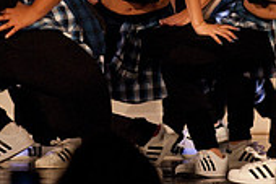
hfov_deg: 3.0
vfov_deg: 2.0
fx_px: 5239
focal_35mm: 684
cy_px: -57
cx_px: 179
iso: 3200
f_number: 4
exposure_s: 1/200
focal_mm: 200
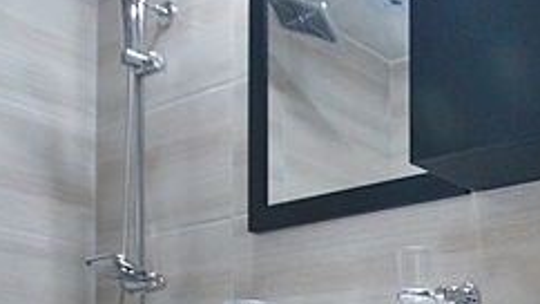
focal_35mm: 52
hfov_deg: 33.2
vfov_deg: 20.2
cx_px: 634
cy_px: 438
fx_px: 744
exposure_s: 1/100
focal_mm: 10
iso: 800
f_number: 3.5
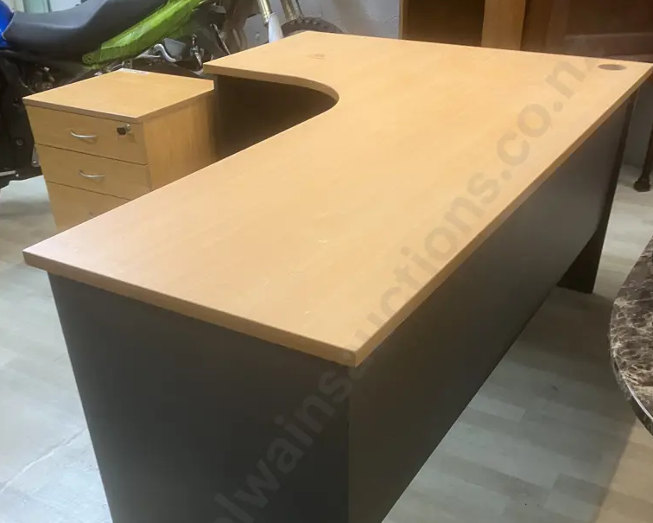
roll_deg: +0.8
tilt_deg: -34.9
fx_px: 715
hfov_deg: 49.1
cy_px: 395
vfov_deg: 39.0
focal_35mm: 37
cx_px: 327
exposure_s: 1/50
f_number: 1.8
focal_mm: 3.99
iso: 250
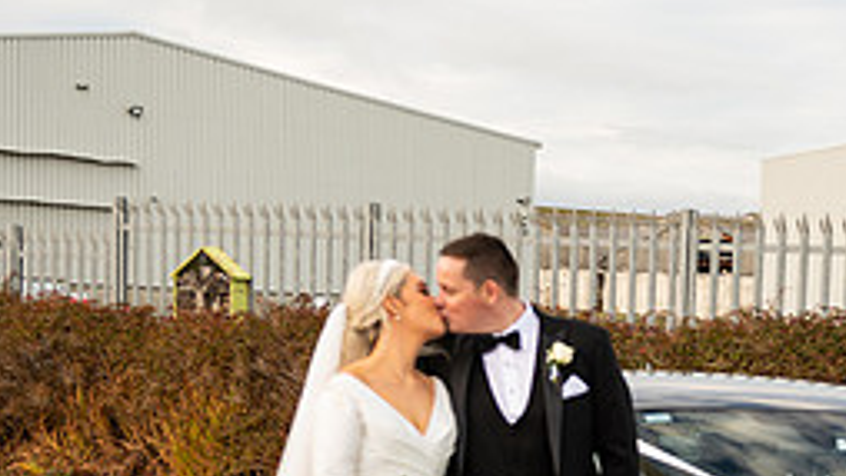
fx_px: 2042
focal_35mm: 91
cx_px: 749
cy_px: 494
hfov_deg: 22.9
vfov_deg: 13.1
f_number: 3.5
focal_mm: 38
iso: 100
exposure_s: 1/200
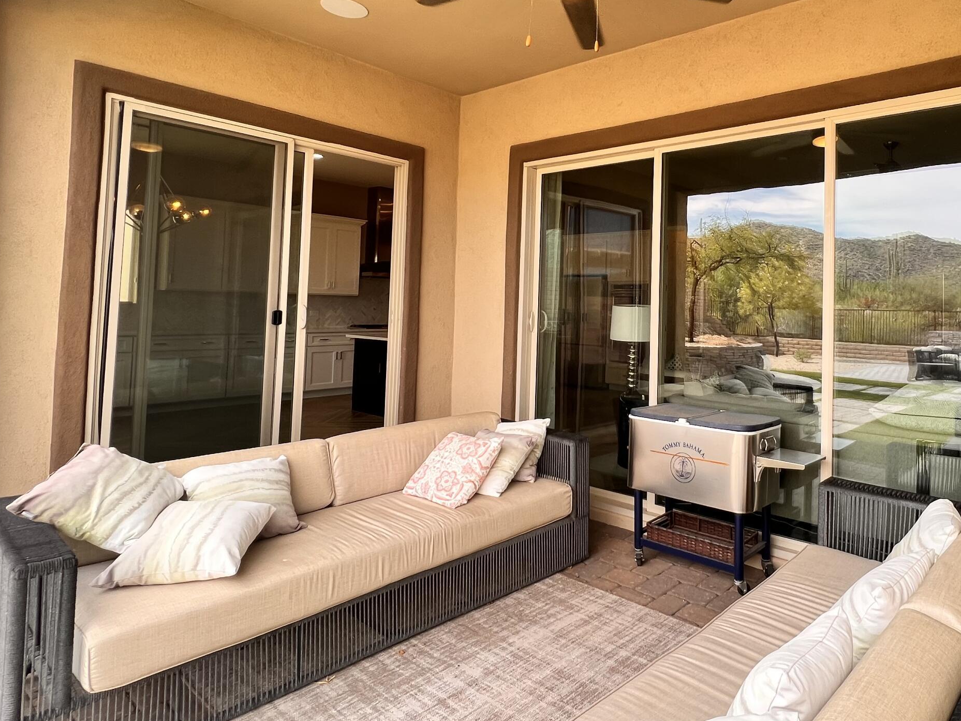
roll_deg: -1.0
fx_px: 583
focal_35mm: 21
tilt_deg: +2.3
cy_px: 283
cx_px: 653
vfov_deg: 62.8
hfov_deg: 76.1
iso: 32
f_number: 1.8
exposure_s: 1/144
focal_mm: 1.57
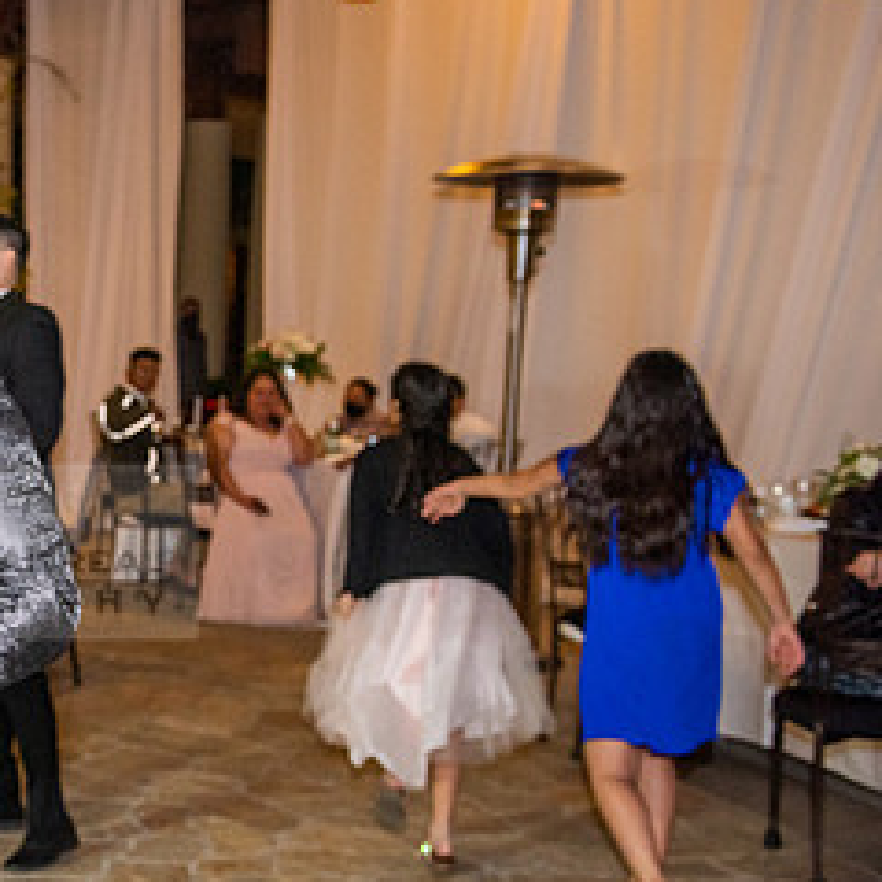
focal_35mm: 66
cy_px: 552
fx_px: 1903
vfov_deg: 26.0
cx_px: -114
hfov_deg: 24.2
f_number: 4
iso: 1600
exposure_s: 1/160
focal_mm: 32
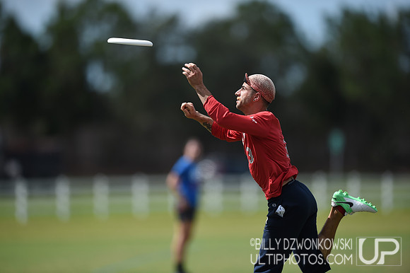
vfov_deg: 3.4
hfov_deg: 5.2
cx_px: 205
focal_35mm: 400
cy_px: 136
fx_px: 4553
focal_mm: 400
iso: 200
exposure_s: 1/5000
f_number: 2.8
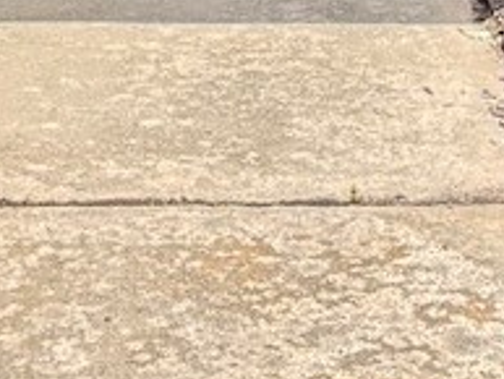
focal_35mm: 159
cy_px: -549
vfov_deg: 8.5
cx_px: 185
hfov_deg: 12.4
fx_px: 2316
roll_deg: +0.6
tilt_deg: -0.9
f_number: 1.78
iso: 100
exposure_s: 1/772
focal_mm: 6.76
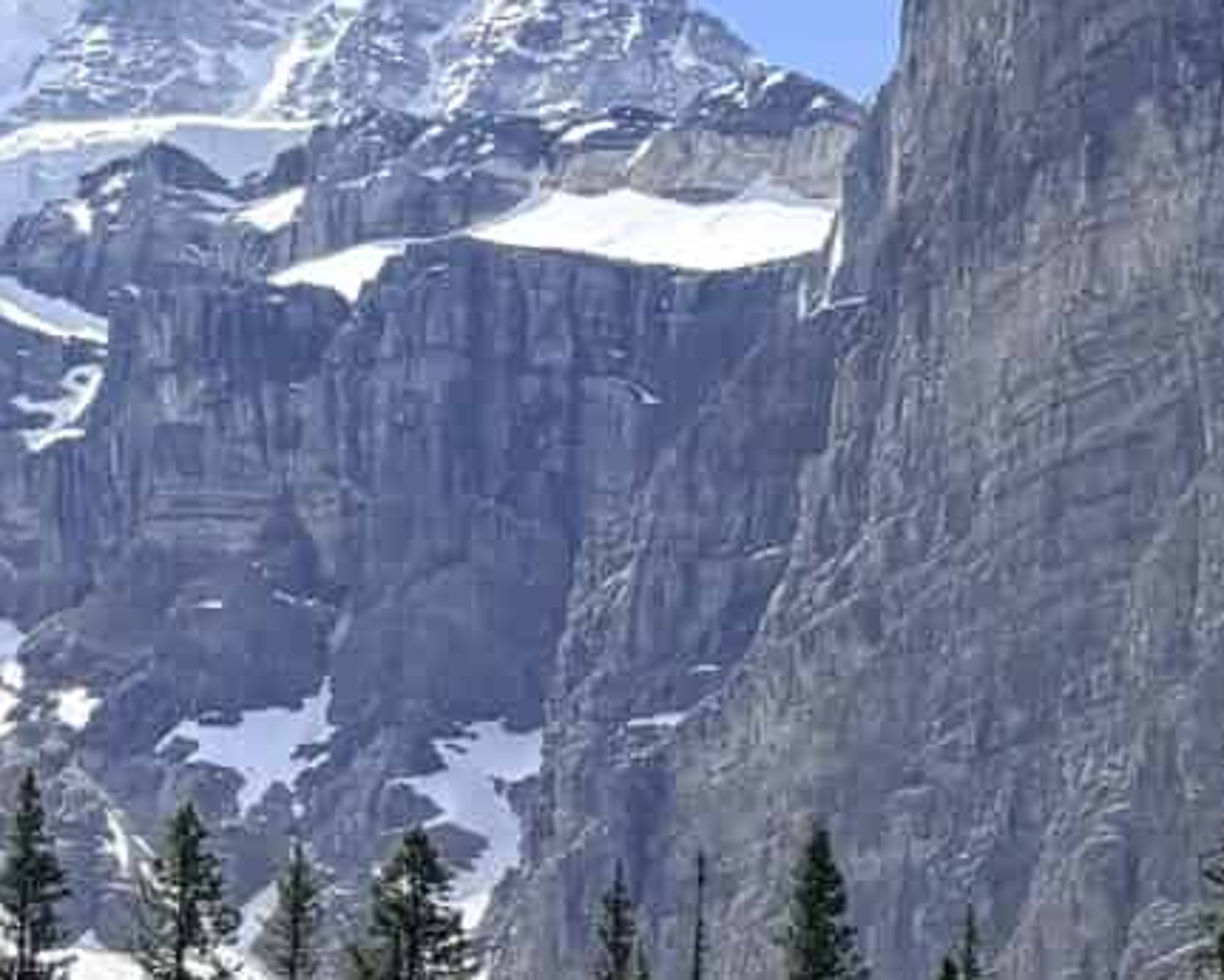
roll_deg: -0.7
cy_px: 2040
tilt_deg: +5.8
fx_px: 5037
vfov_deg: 10.2
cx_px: 2675
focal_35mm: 139
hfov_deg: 11.9
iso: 80
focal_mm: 6.76
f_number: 1.78
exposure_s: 1/2907
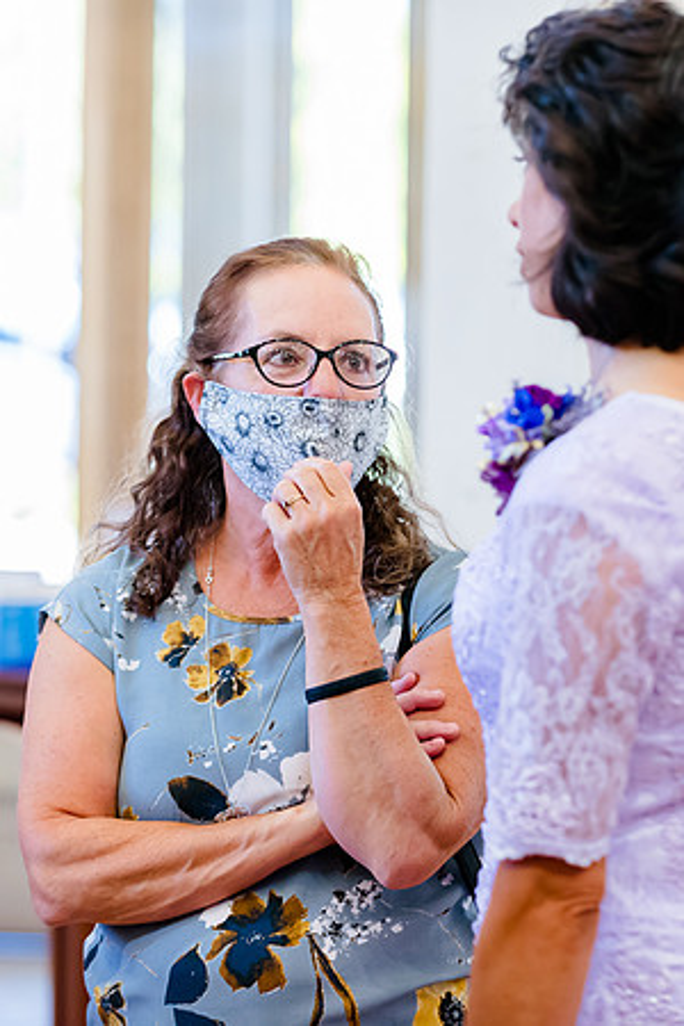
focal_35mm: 188
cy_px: 513
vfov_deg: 11.0
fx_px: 5347
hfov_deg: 7.3
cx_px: 443
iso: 2000
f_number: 2.8
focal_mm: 125
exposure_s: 1/400
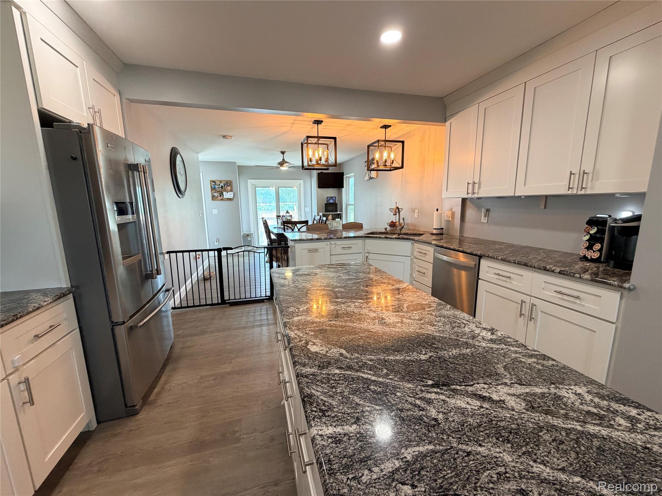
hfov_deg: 102.1
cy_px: 248
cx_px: 331
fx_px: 268
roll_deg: +0.6
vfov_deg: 85.7
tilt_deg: -9.5
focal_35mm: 14
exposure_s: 1/120
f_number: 2.2
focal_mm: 2.22
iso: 250
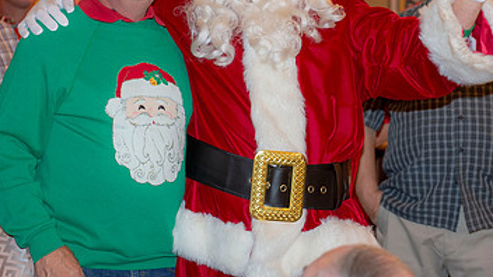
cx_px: 279
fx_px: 1307
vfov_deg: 12.0
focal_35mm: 100
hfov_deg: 21.3
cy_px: 43
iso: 800
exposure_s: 1/60
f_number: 3.5
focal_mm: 58
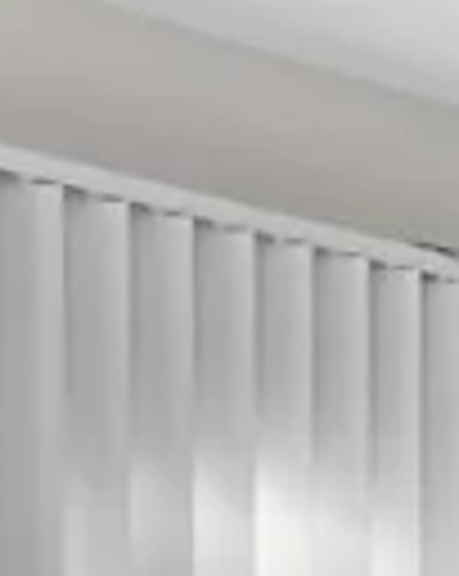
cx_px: 1611
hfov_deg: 8.6
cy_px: 830
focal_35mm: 128
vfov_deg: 14.2
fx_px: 2179
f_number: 8
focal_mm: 17
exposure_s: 1/15
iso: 500
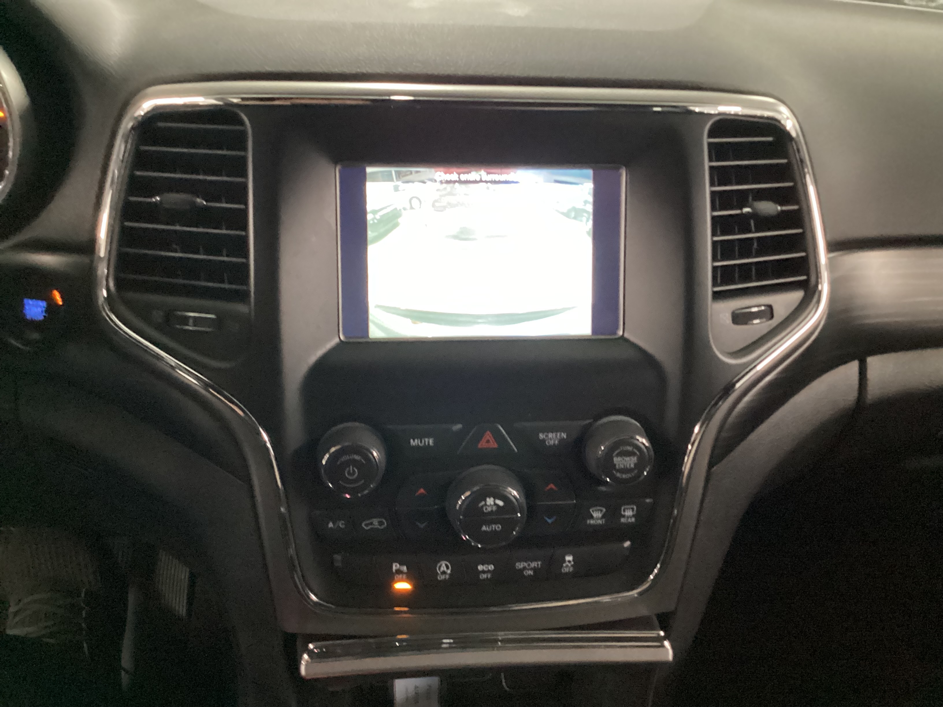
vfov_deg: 45.4
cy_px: 354
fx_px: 844
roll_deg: -3.1
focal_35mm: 31
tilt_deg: -29.6
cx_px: 472
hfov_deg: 58.4
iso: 640
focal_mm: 3.3
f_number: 2.4
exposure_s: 1/25
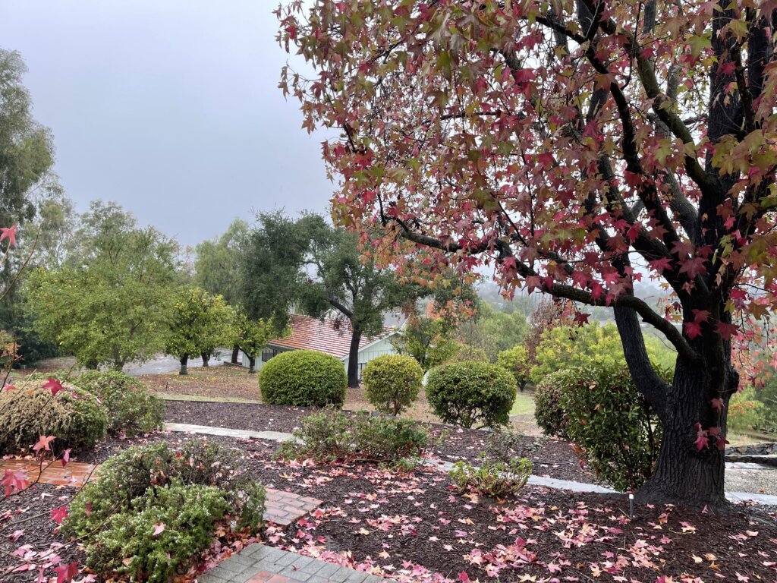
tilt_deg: -2.5
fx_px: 561
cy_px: 292
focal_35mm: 25
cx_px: 388
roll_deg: -1.7
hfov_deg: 69.4
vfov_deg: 54.9
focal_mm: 5.1
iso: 32
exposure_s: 1/125
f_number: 1.6
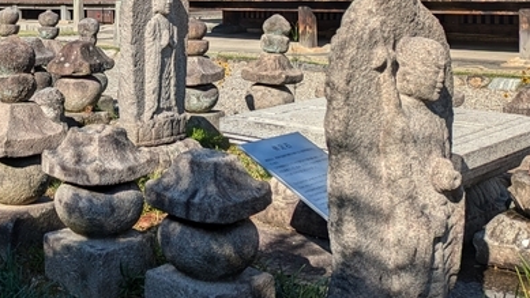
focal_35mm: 56
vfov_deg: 20.7
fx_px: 787
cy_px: -3
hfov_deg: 35.3
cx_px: 67
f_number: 1.89
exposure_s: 1/3378
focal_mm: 5.43
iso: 43
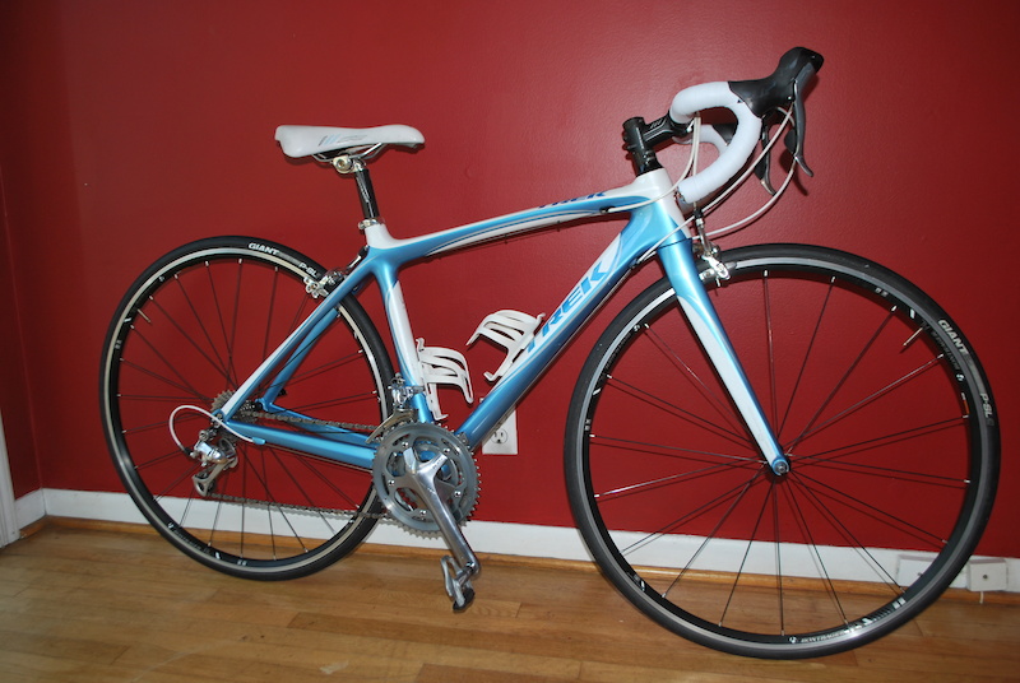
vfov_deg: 43.7
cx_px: 510
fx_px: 851
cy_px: 342
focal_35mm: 30
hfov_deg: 61.9
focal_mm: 20
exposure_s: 1/60
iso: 200
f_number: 3.8
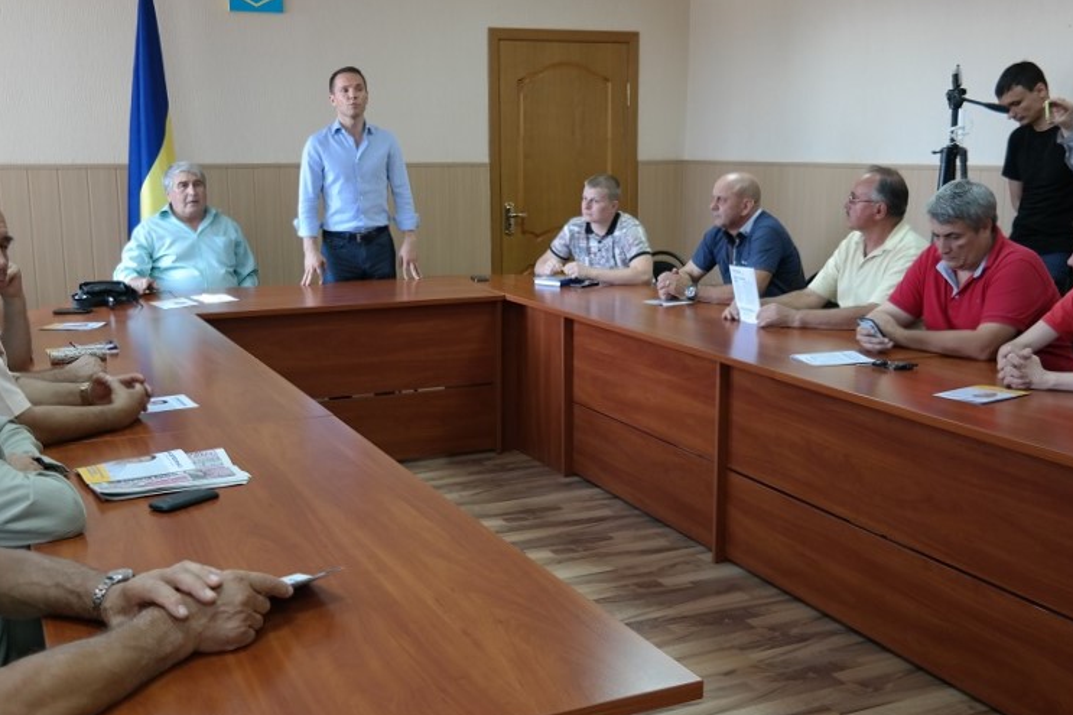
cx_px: 512
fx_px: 1132
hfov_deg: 50.7
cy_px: 361
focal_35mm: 38
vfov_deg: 35.0
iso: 400
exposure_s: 1/40
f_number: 3.5
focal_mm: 19
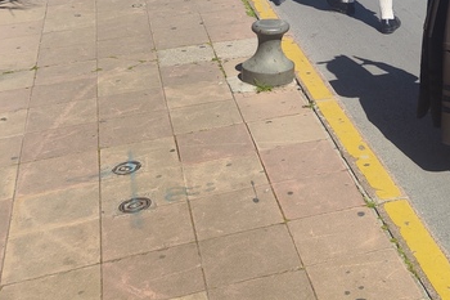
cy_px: -189
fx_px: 912
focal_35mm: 73
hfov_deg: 26.4
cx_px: 437
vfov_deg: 16.5
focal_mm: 5.59
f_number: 1.88
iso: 50
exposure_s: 1/3204
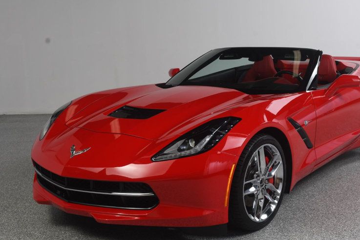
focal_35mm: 50
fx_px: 500
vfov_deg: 27.0
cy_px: 115
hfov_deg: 39.4
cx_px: 219
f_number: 11
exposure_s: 1/160
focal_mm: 24
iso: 100
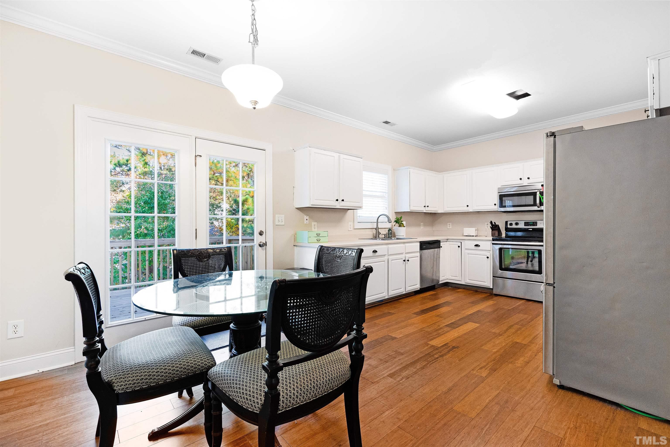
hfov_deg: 100.4
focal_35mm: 15
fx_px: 279
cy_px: 224
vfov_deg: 77.3
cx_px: 335
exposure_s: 1/8
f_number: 7.1
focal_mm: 10
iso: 400
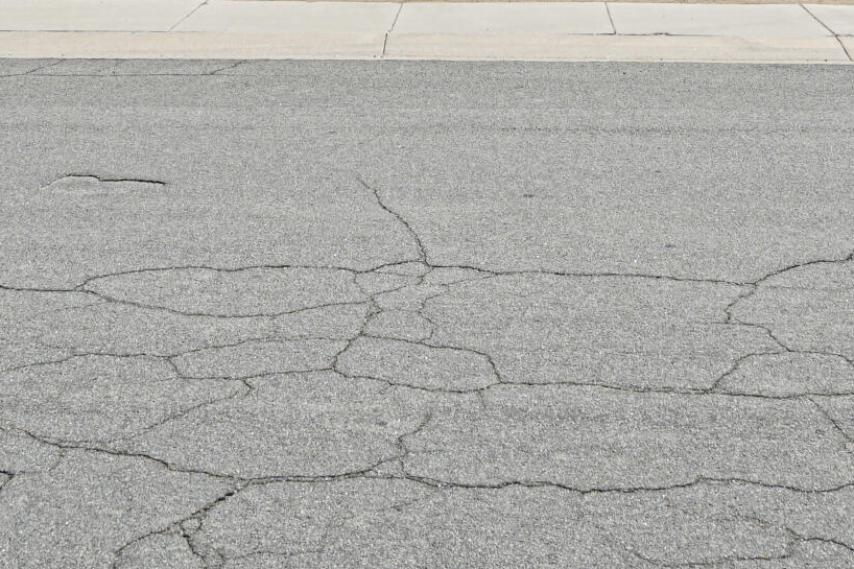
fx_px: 1304
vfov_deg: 22.0
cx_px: 470
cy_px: -179
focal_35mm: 55
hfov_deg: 36.2
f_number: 9
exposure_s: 1/60
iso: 200
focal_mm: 10
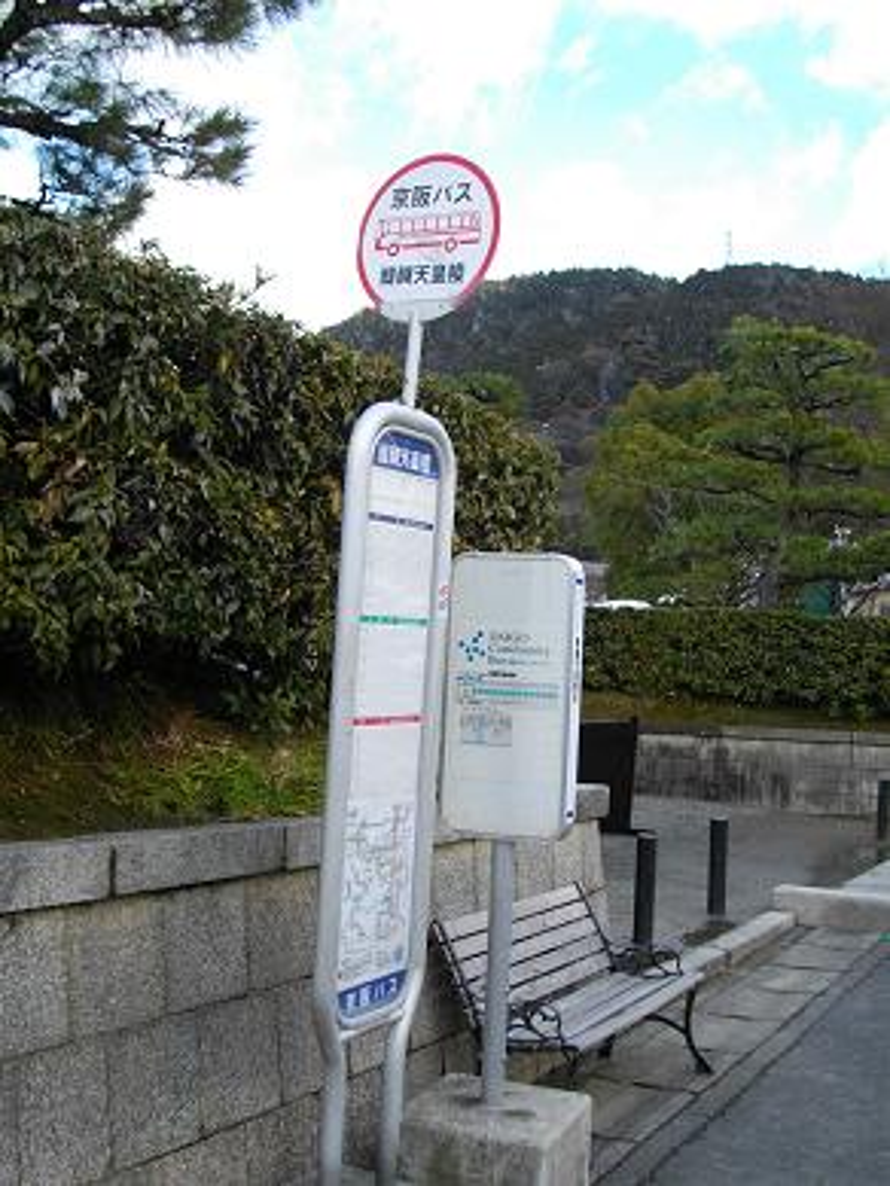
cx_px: 445
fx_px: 1370
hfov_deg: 36.0
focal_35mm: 40
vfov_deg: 46.8
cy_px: 593
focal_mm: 7.1
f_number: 3.2
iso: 100
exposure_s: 1/320
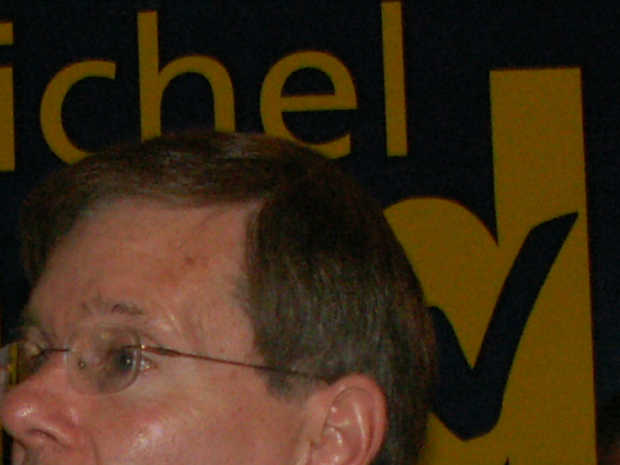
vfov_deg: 9.7
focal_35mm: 149
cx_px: 258
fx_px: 2669
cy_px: 631
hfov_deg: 13.2
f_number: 2.8
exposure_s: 1/40
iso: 160
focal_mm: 5.86
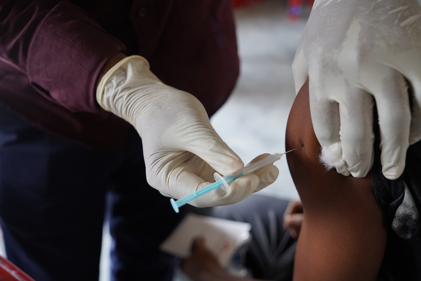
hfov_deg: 50.7
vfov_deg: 35.1
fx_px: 444
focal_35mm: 38
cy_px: 140
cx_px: 210
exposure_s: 1/60
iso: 500
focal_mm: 38
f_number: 4
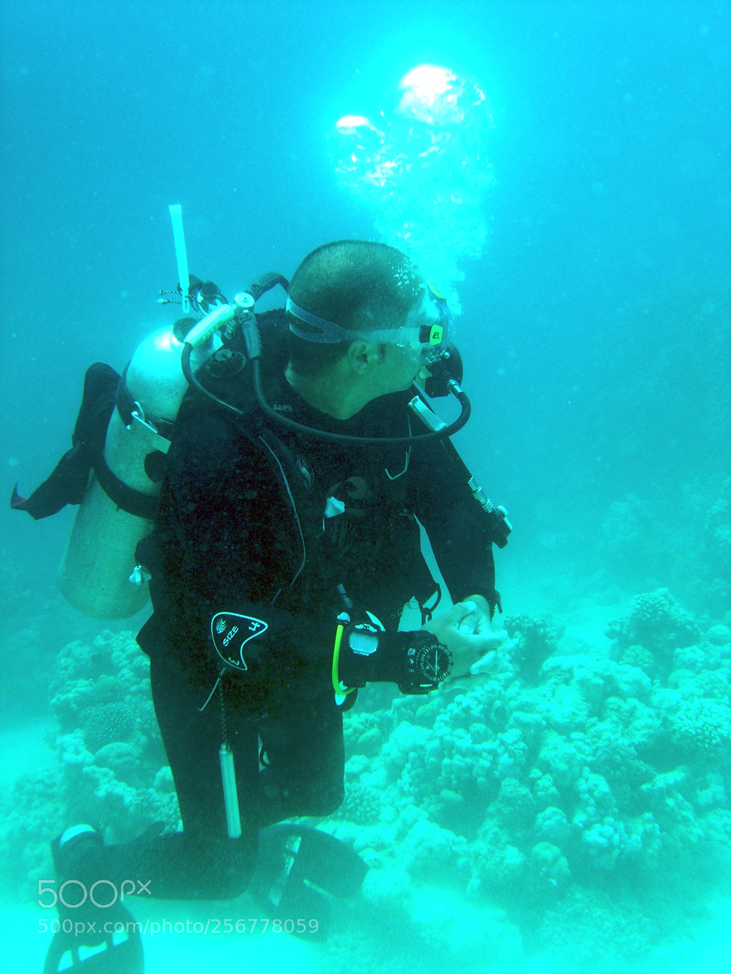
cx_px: 366
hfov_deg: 37.7
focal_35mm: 38
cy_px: 487
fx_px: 1070
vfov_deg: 49.0
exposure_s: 1/98.7
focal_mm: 7.8
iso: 78
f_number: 4.8
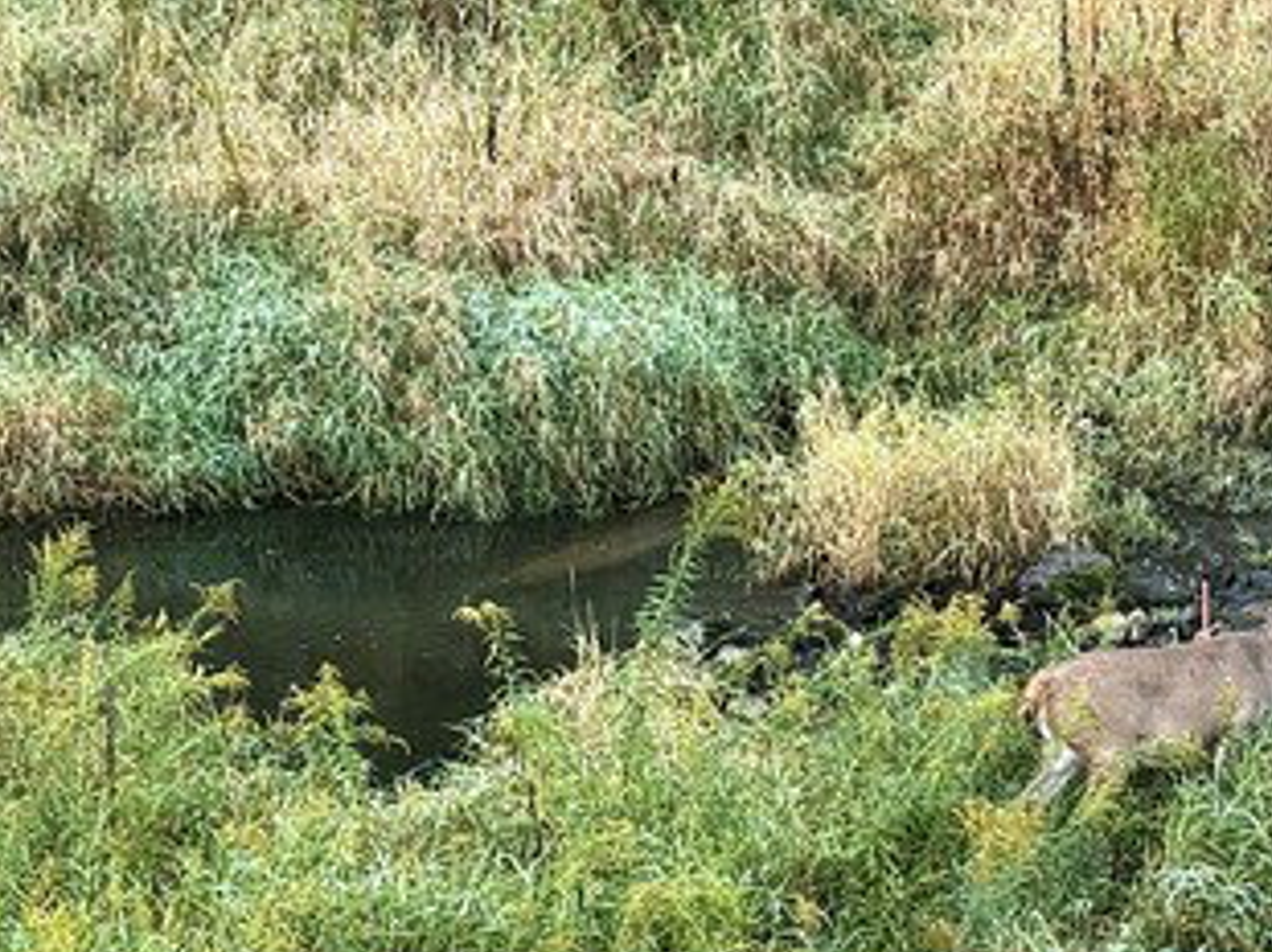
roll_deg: +0.3
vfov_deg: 15.8
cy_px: 624
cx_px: 1227
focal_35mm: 93
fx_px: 3415
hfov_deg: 20.5
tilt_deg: -18.7
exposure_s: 1/72
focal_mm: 6.76
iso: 100
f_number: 1.78
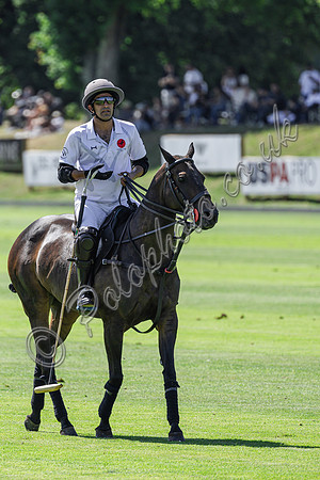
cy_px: 219
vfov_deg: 3.0
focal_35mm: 677
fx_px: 9025
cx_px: 87
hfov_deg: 2.0
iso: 320
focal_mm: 400
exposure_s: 1/640
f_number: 5.6
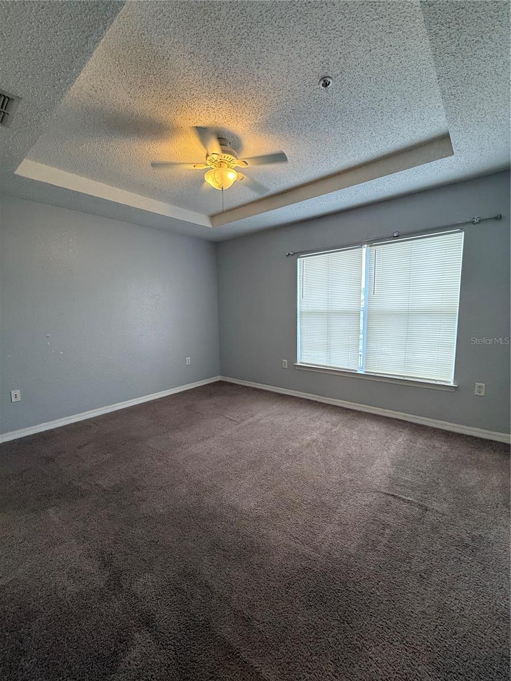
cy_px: 340
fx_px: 276
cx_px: 256
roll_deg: +1.1
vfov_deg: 102.1
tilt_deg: -5.7
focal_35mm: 14
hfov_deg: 85.7
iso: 125
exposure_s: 1/120
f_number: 2.2
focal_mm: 2.22
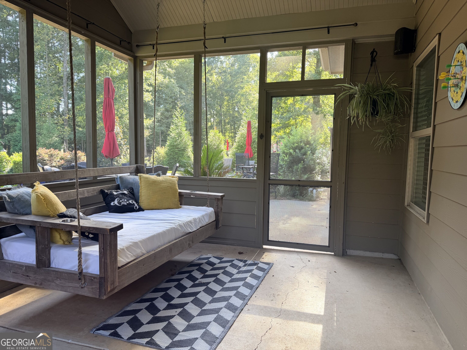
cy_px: 175
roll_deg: -1.1
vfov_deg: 56.8
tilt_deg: -5.0
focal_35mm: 24
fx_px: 324
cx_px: 234
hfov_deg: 71.6
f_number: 1.78
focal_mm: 6.76
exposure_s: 1/121
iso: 80
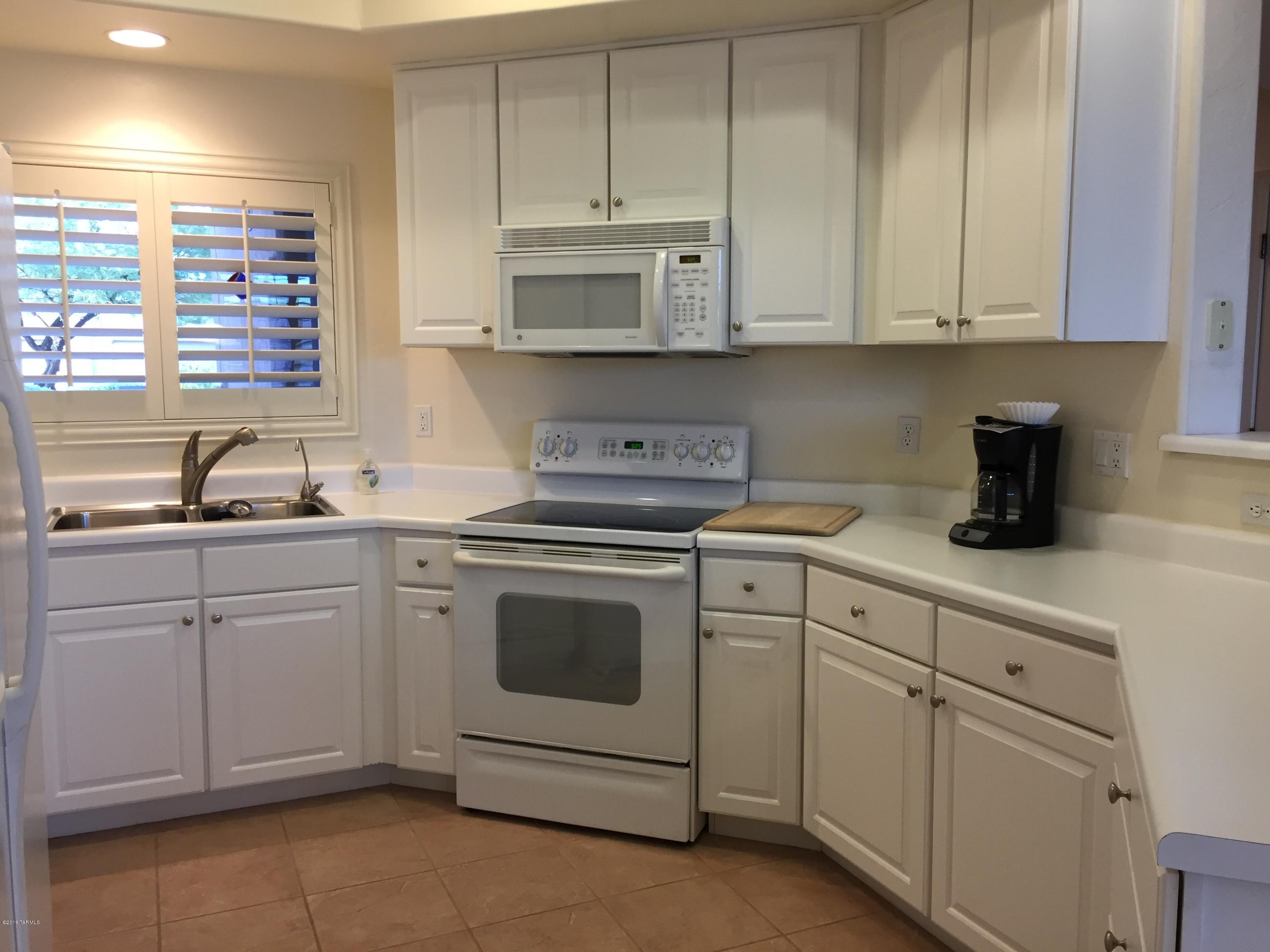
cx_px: 635
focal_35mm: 29
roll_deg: -0.6
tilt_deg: -6.5
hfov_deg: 61.7
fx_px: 1064
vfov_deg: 48.2
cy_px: 476
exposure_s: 1/30
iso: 64
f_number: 2.2
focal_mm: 4.15
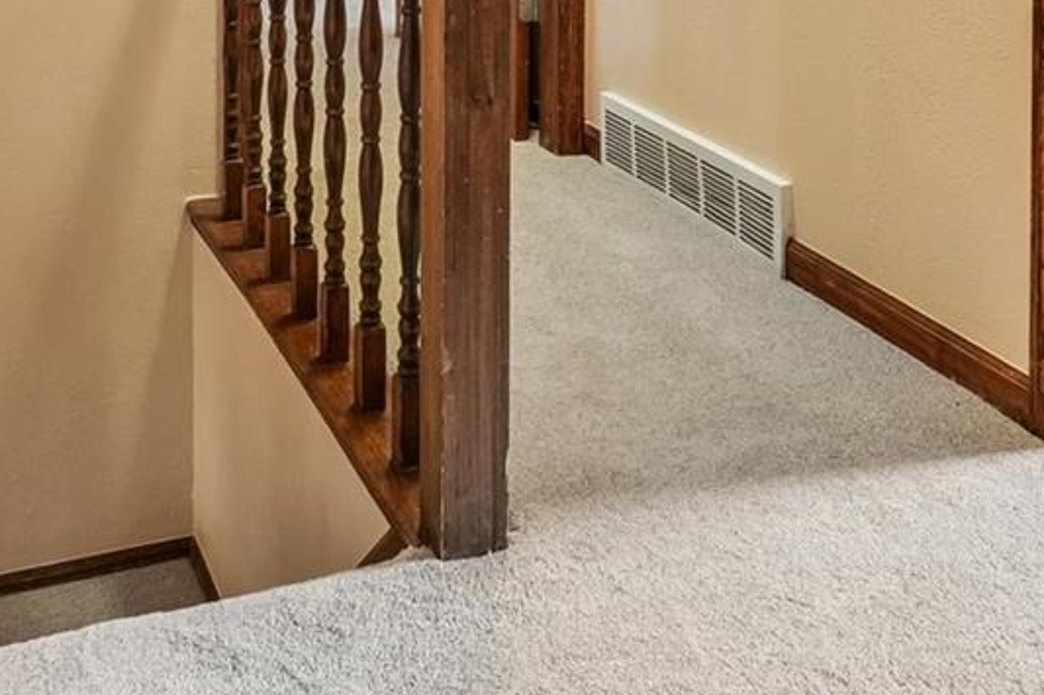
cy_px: -239
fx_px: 1435
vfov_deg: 23.6
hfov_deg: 40.0
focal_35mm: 50
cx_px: 525
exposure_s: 1/15
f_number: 8
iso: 500
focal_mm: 11
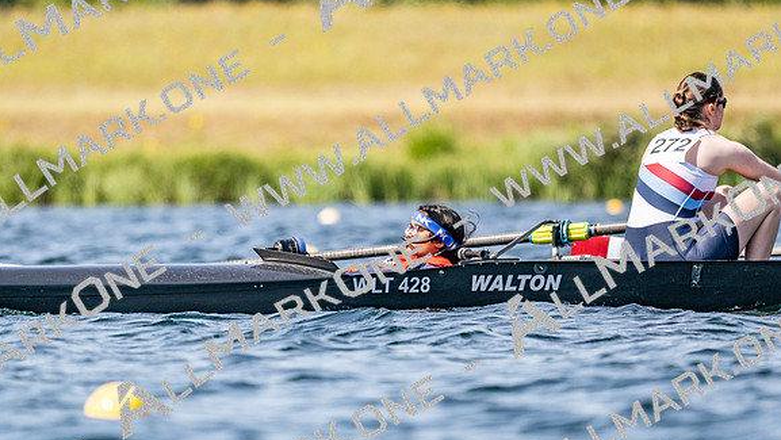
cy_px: 230
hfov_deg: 3.4
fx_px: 13072
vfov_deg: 1.9
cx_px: 391
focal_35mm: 631
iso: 250
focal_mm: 400
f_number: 4.5
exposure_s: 1/2500
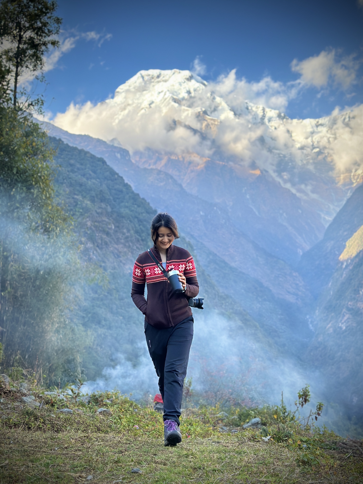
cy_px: 242
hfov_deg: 30.3
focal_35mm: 48
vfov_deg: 39.7
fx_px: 671
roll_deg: +1.0
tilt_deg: +10.5
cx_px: 182
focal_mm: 6.86
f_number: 1.78
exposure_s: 1/1145
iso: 80
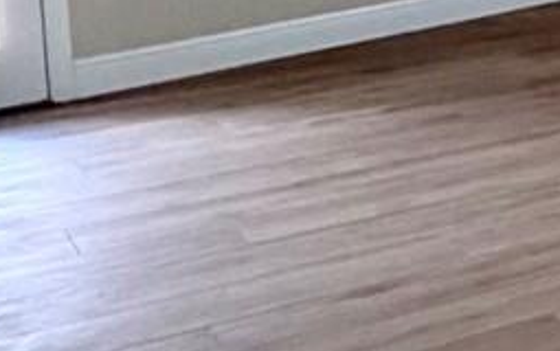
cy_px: -176
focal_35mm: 93
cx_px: 1482
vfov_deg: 13.3
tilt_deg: -5.7
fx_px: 1421
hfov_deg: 13.2
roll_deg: -1.3
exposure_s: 1/120
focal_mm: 2.22
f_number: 2.2
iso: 160
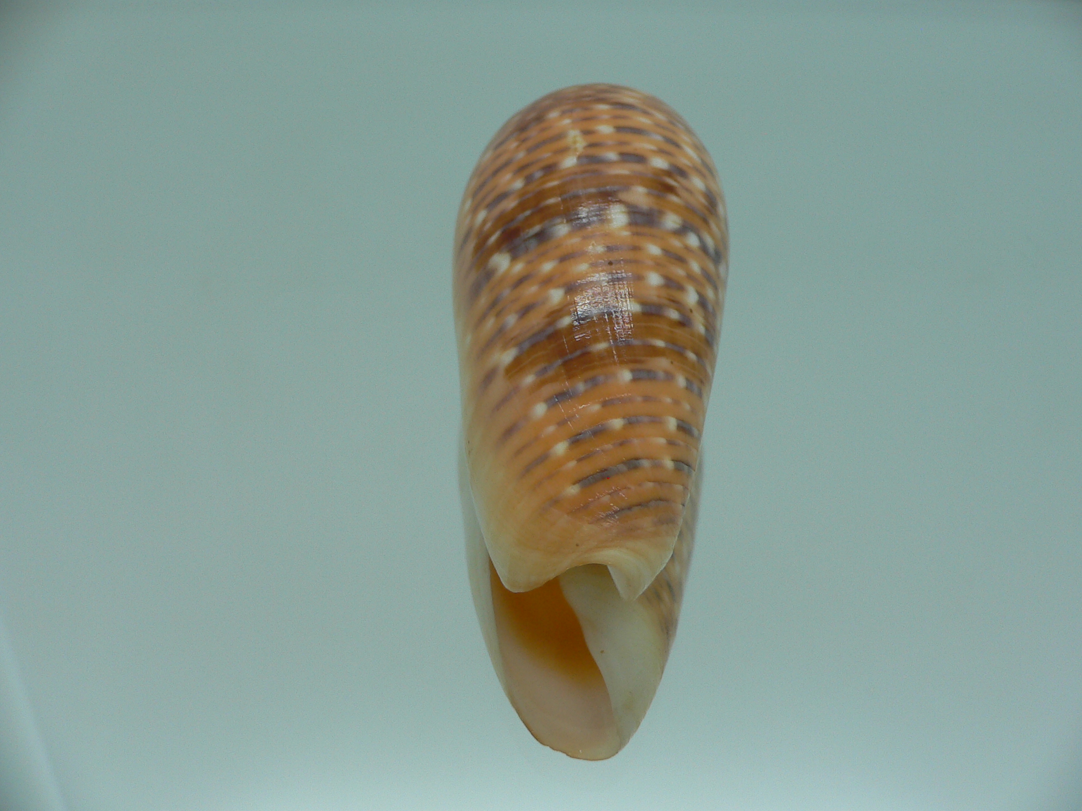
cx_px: 546
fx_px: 1125
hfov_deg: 51.4
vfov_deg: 39.7
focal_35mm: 36
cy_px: 396
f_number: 2.8
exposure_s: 1/60
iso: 80
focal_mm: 4.6
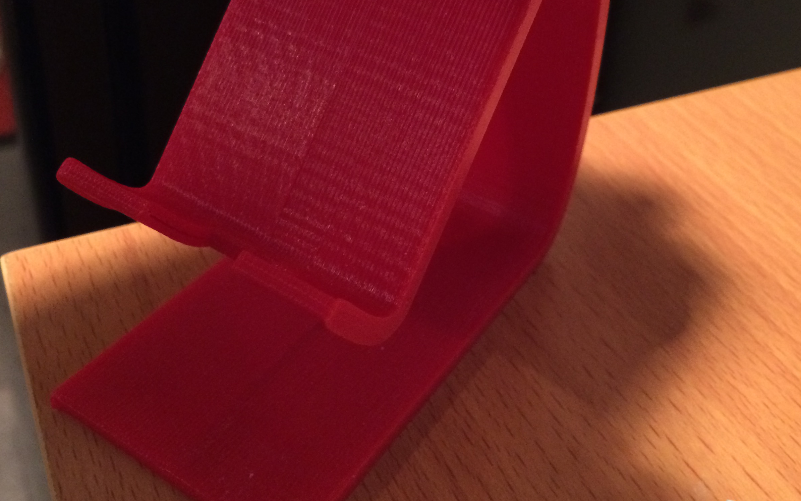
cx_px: 402
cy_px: 142
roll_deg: -2.3
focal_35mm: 42
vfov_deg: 30.2
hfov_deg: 47.2
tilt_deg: -34.9
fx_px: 917
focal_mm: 4.15
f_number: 2.2
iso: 320
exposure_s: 1/15
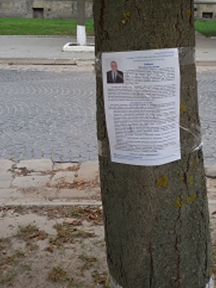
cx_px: 135
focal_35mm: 42
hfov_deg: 34.2
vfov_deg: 44.1
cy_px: 95
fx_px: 350
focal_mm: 2.93
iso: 40
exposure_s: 1/100
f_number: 2.4
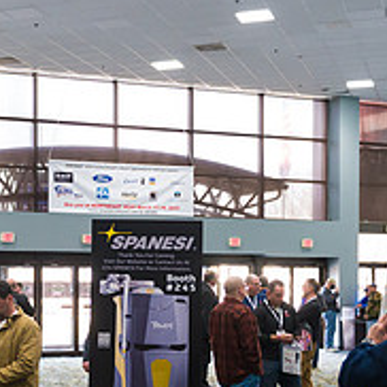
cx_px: 34
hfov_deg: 23.0
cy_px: 285
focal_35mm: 73
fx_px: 923
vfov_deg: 23.5
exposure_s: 1/200
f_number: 3.2
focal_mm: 27
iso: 3200
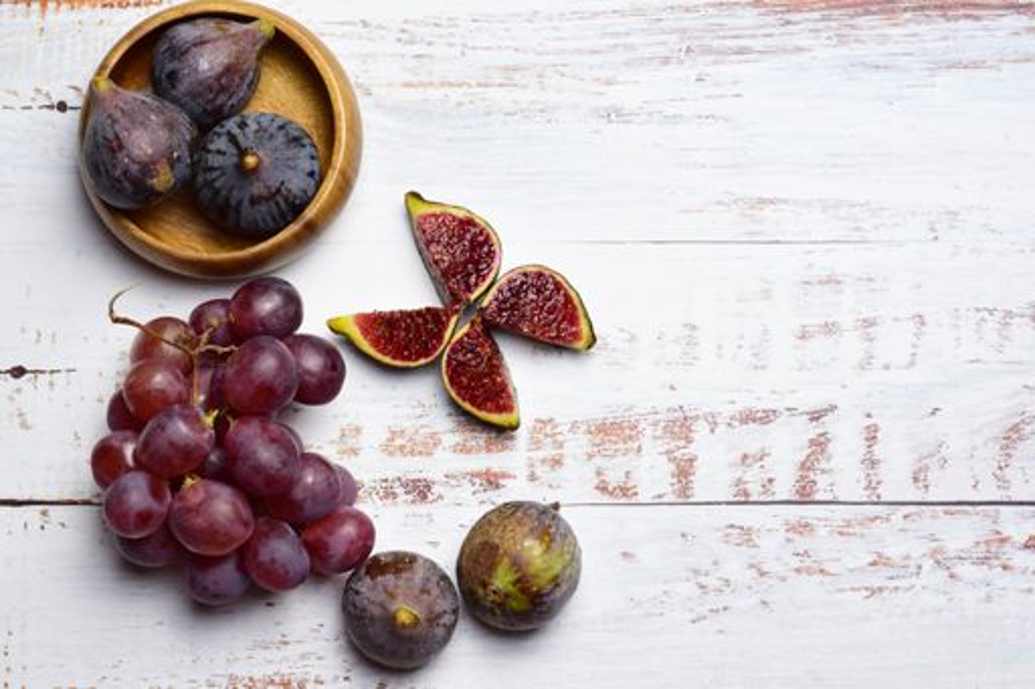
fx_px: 2155
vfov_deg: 18.2
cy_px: 344
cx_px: 518
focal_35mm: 75
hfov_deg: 27.0
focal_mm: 50
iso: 100
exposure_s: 1/3.33
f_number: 16
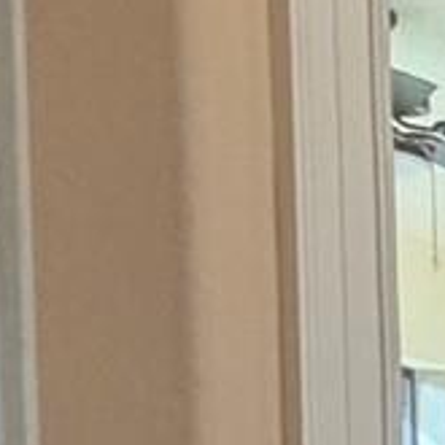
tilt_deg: -3.6
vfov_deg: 13.3
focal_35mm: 120
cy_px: 769
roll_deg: -0.9
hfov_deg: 8.4
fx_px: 1745
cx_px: 1731
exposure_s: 1/60
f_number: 2.2
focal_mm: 2.22
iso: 250
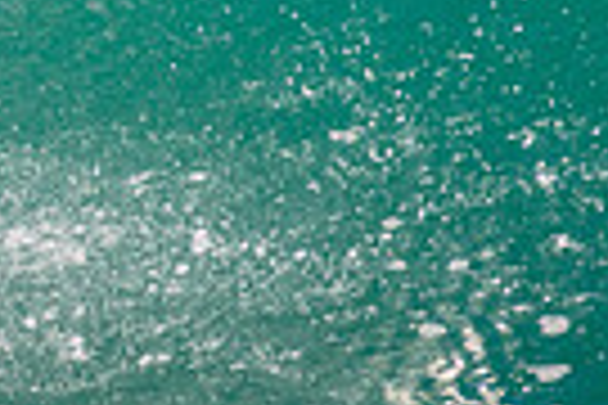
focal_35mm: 3907
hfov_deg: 0.5
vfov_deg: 0.4
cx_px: -110
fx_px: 65980
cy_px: -317
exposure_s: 1/1600
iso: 1600
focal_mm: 800
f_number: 11
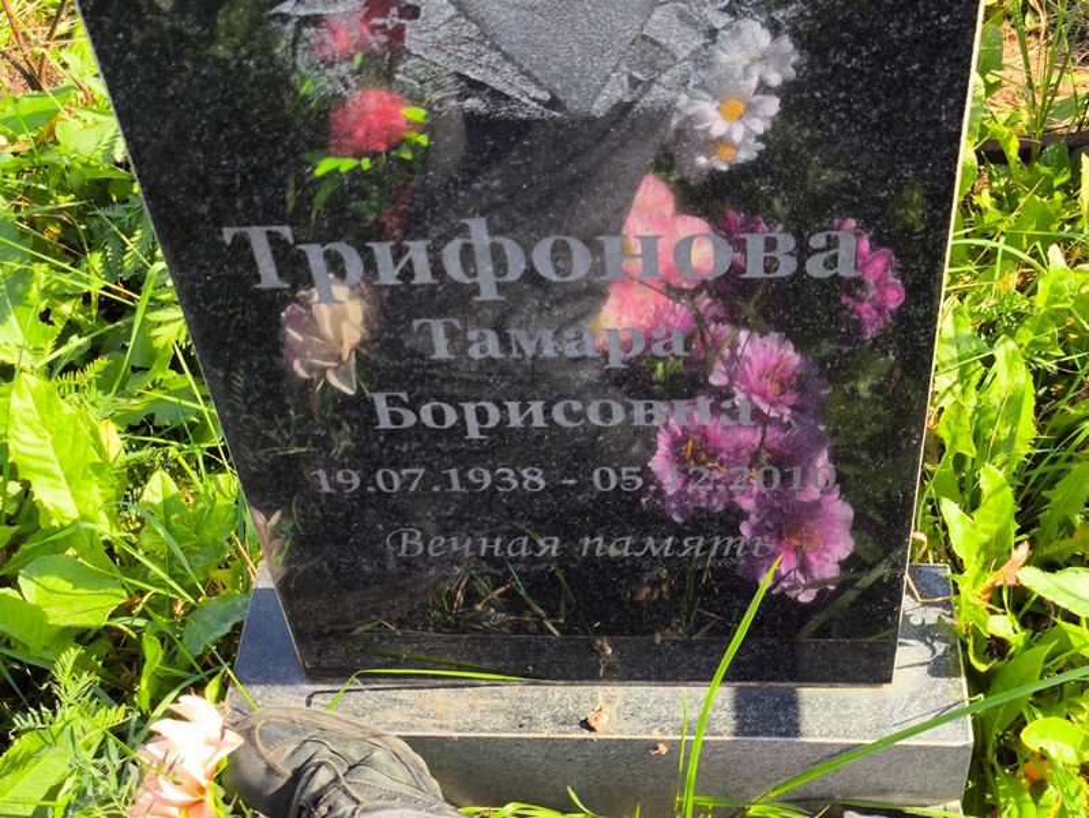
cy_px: 409
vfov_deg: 29.1
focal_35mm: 50
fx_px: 1574
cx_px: 544
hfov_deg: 38.2
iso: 50
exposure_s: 1/349
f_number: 1.7
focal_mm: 4.71
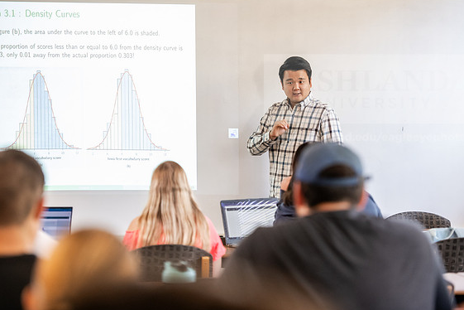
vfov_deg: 11.4
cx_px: 239
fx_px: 1547
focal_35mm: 120
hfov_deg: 17.1
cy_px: 155
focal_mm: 116
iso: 2000
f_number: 3.2
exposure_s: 1/200
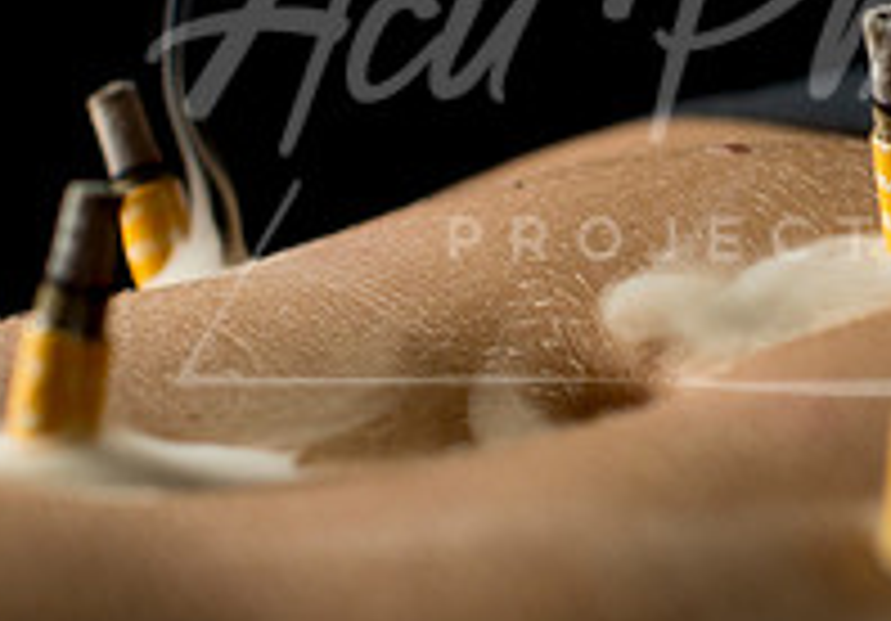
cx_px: 901
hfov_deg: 11.7
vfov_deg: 8.2
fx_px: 4317
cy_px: 98
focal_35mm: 172
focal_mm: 50
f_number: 4
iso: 800
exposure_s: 1/320
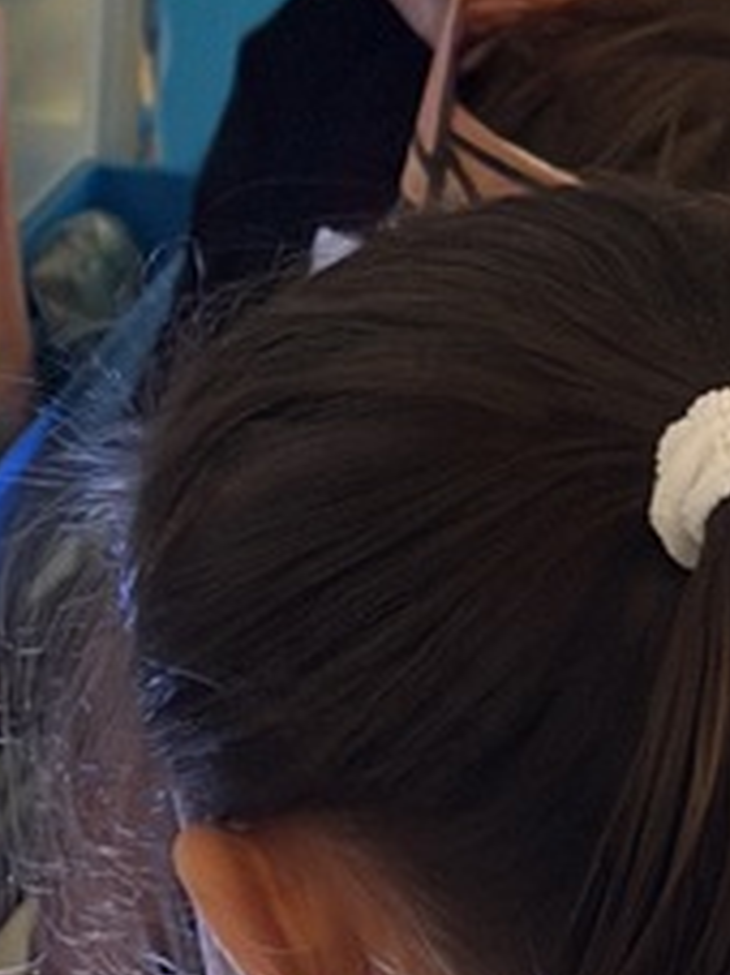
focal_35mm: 217
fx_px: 6107
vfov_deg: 9.1
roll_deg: -2.0
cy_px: 421
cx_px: -206
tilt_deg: -15.1
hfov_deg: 6.8
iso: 640
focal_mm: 6.76
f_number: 1.78
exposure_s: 1/30
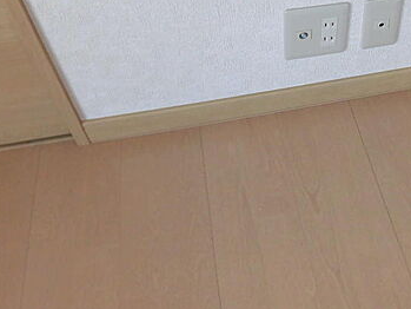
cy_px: 51
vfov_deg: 31.8
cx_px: 331
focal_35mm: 44
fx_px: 523
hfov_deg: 41.1
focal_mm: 4.3
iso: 200
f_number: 3.1
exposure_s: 1/60
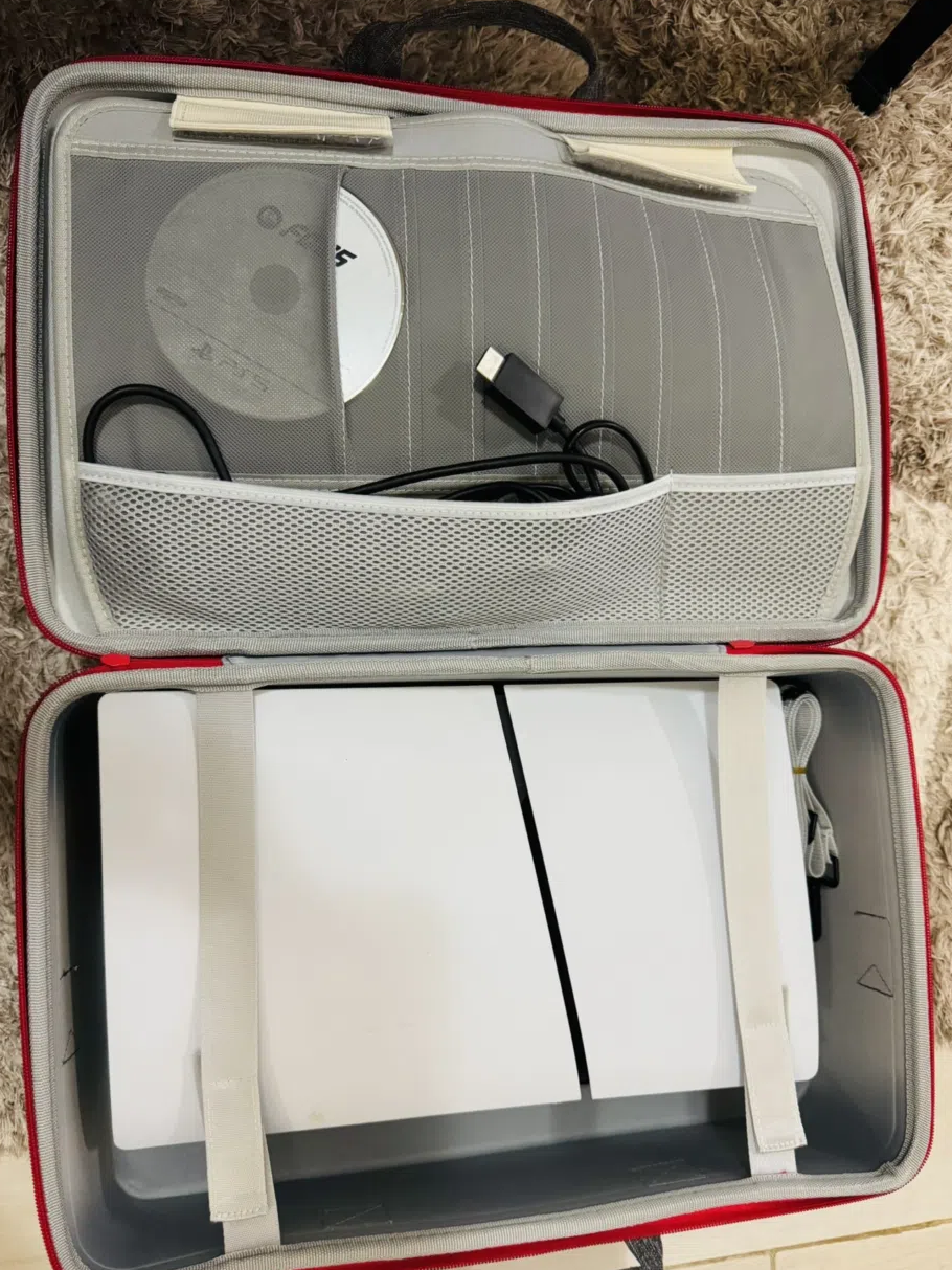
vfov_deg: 65.1
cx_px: 481
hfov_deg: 51.4
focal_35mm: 27
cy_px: 707
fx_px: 990
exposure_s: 1/50
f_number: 1.78
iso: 640
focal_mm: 6.76
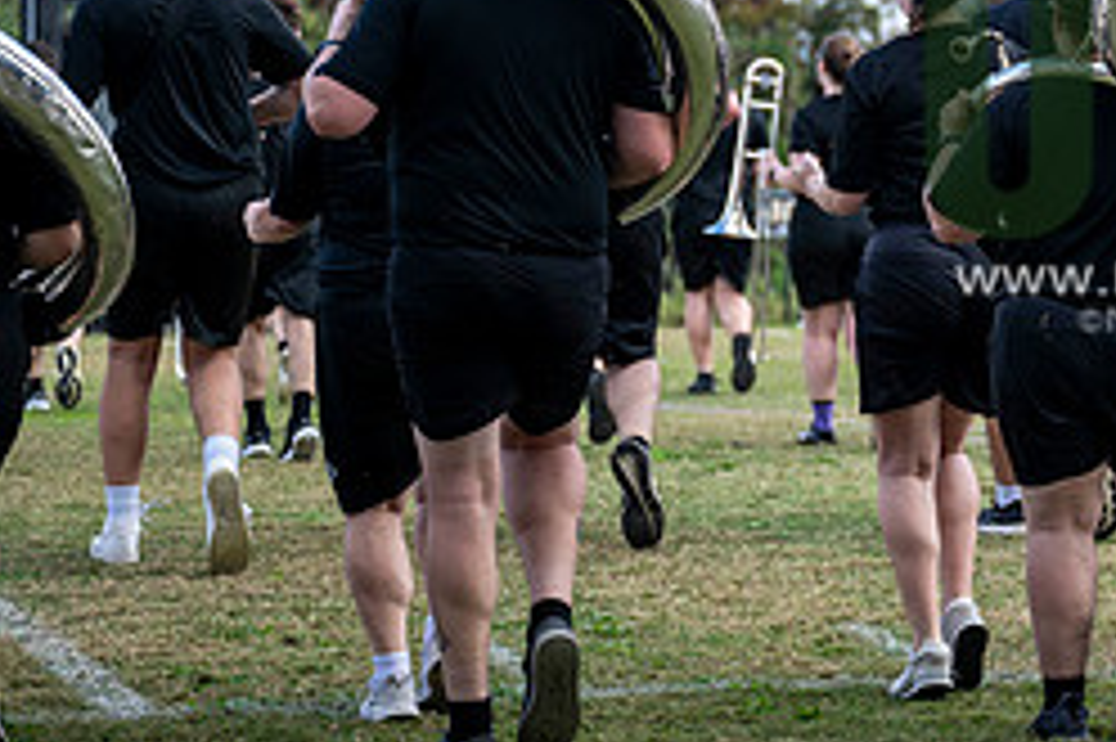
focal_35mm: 145
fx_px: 4492
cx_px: 1264
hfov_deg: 13.8
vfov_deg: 9.4
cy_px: 119
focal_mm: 62
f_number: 2.8
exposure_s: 1/1250
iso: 320
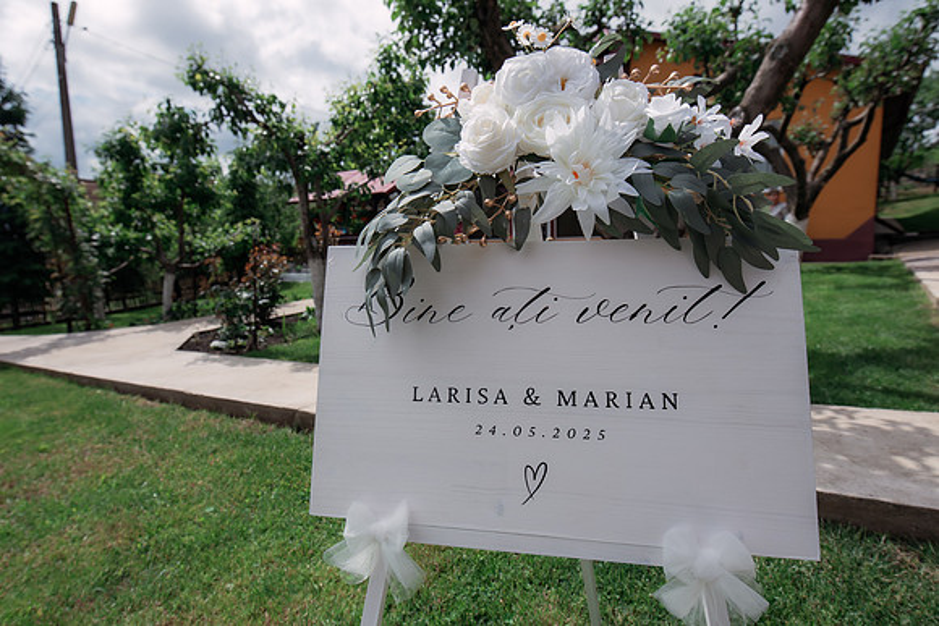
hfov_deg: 86.9
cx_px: 470
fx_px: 496
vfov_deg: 64.6
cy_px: 313
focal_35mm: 19
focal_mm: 19
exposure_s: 1/1250
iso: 160
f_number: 7.1
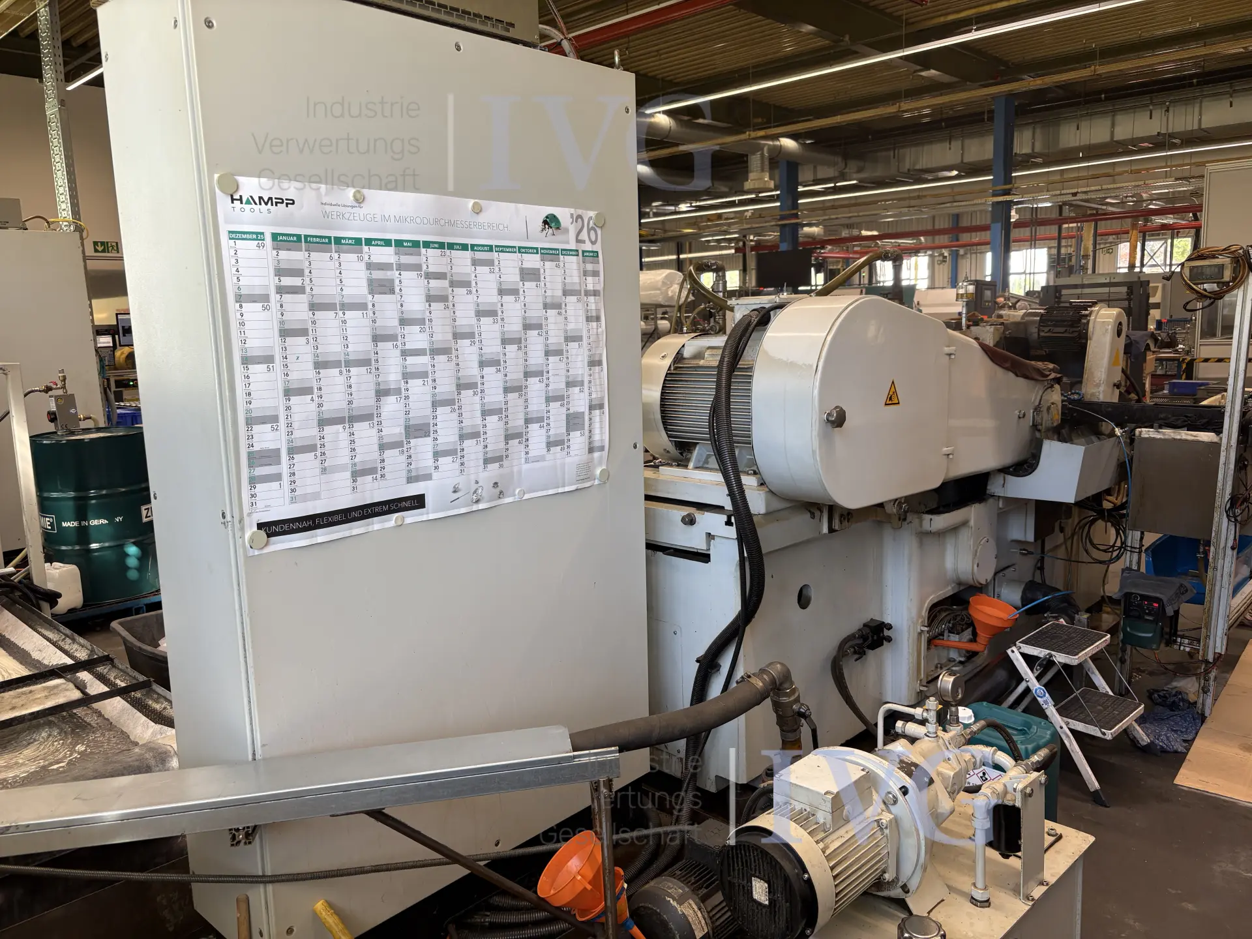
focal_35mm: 26
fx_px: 940
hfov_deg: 67.3
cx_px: 626
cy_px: 470
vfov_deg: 53.1
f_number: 1.6
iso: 64
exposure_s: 1/100
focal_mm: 5.96
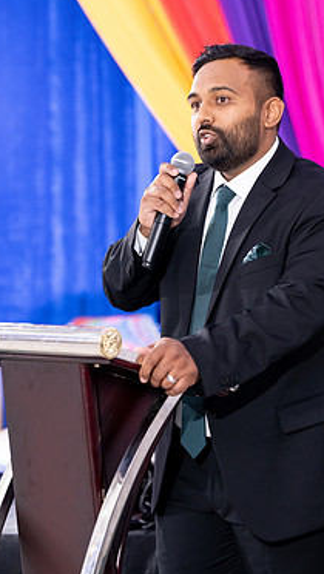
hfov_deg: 7.5
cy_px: 250
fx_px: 2468
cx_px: 164
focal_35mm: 162
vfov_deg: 13.3
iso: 2500
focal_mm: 128
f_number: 2.8
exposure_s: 1/200
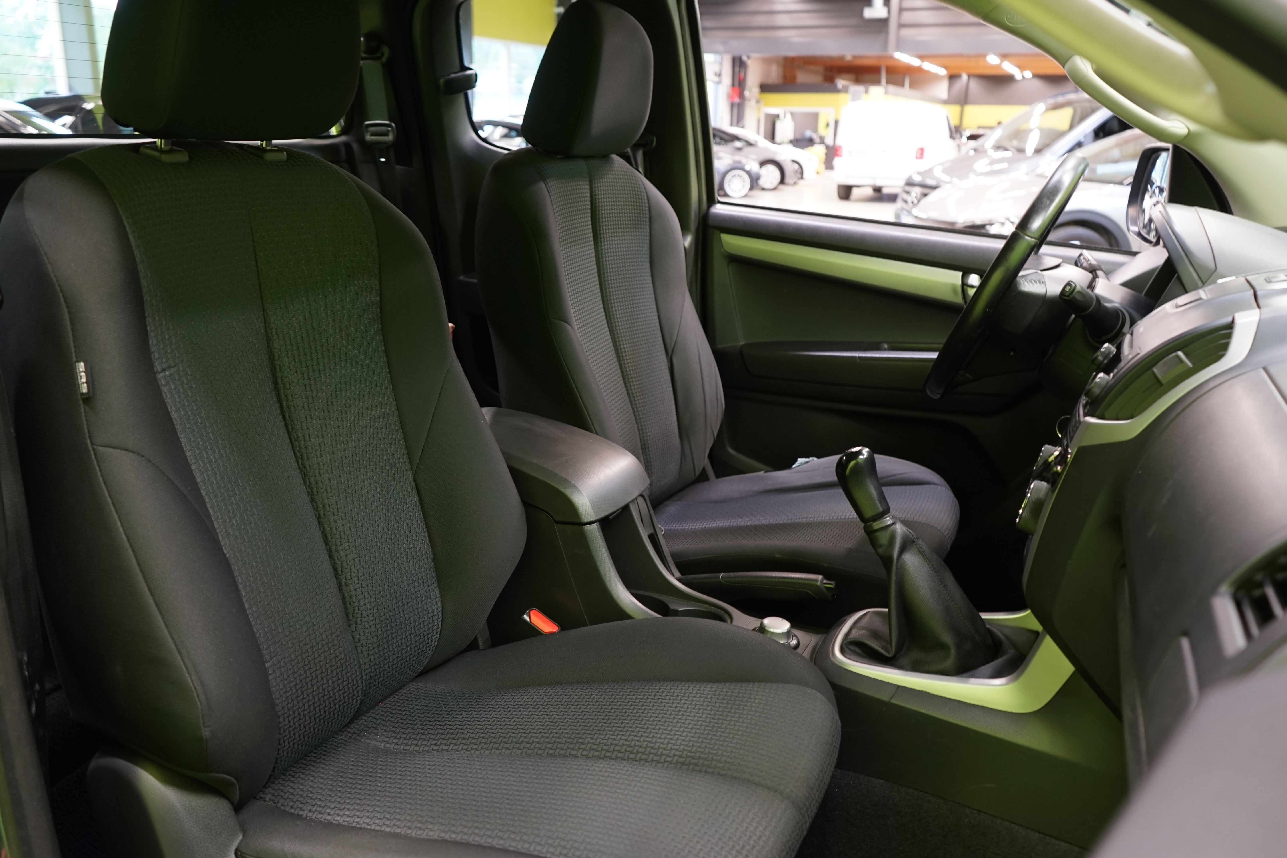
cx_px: 635
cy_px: 419
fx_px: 1037
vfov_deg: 45.0
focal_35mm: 29
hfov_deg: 63.7
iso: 800
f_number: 4.5
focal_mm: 28
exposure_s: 1/10
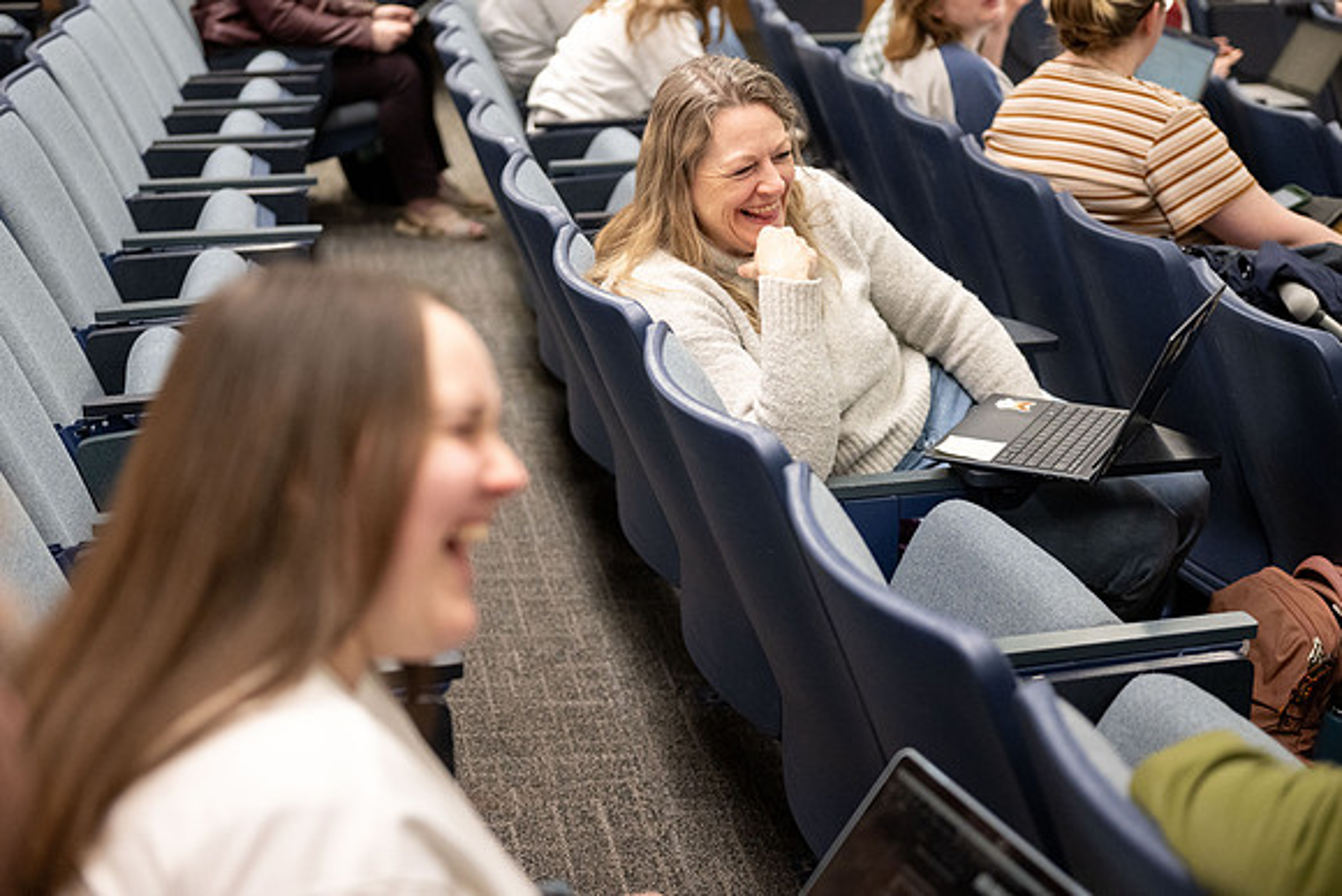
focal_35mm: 60
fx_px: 2237
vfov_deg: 22.6
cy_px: 448
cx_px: 671
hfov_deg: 33.4
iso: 3200
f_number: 2.8
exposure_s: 1/200
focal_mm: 60
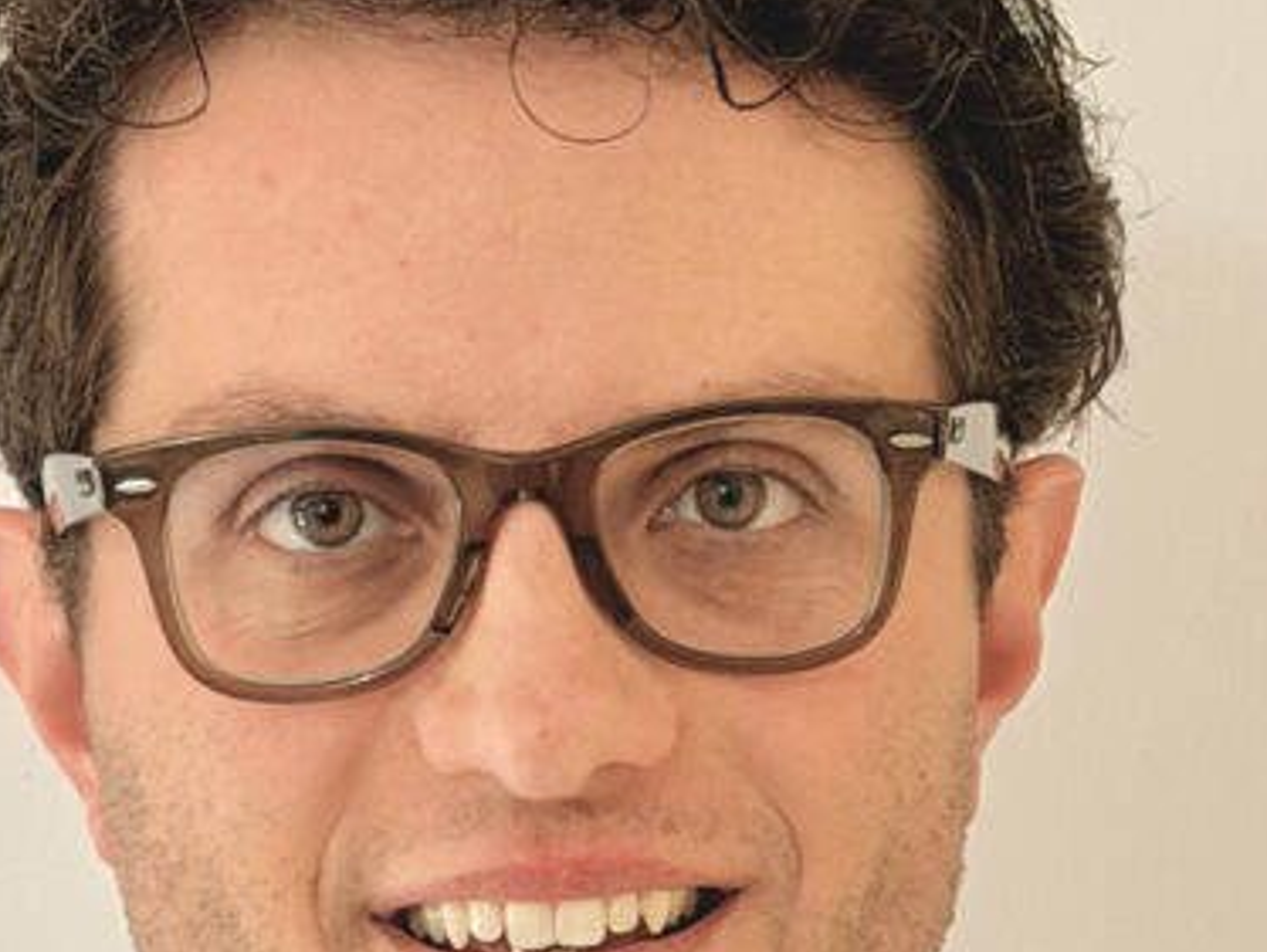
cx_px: 854
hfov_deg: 14.4
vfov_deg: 10.8
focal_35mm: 137
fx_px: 5018
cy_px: 859
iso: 160
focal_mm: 6.76
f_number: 1.78
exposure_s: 1/60
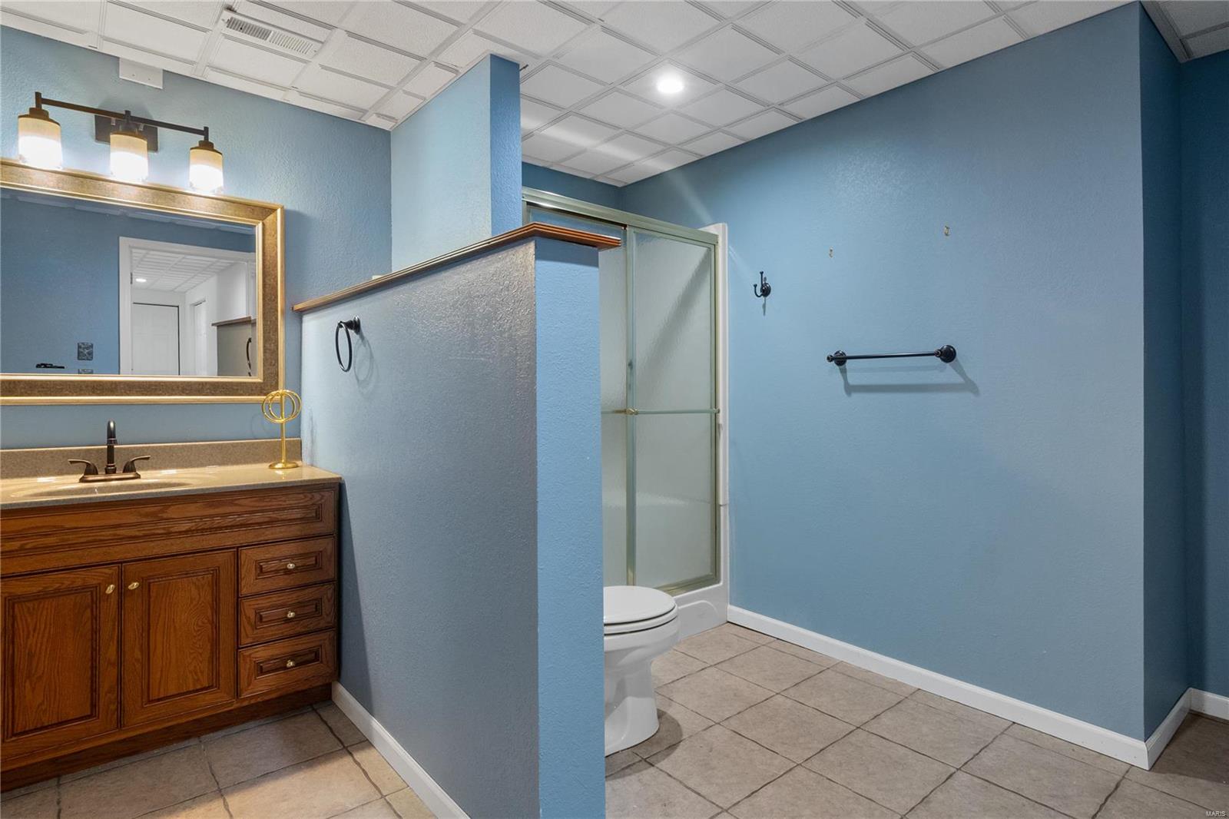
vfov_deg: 67.4
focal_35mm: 18
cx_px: 614
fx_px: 614
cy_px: 410
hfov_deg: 90.0
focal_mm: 9
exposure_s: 1/2.5
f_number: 9
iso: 400
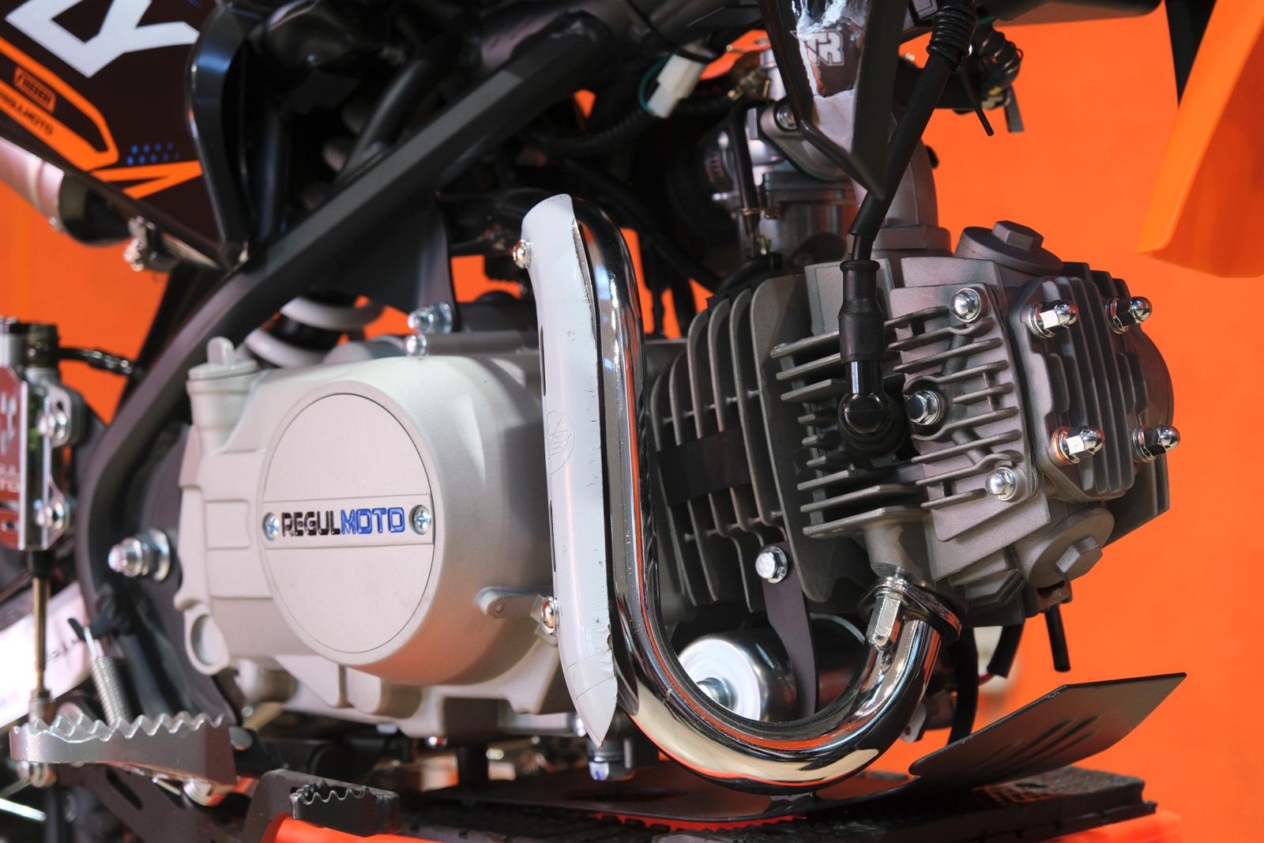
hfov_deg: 28.8
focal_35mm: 70
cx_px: 632
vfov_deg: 19.5
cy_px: 422
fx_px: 2458
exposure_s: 1/100
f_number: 4
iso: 1250
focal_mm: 46.6
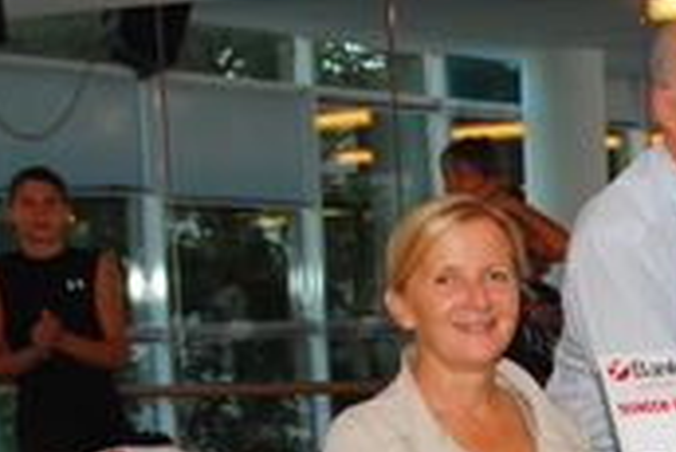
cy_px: 540
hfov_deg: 16.7
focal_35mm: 116
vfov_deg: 11.6
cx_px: 861
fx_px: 2180
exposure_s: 1/60
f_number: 5
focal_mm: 26
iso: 220
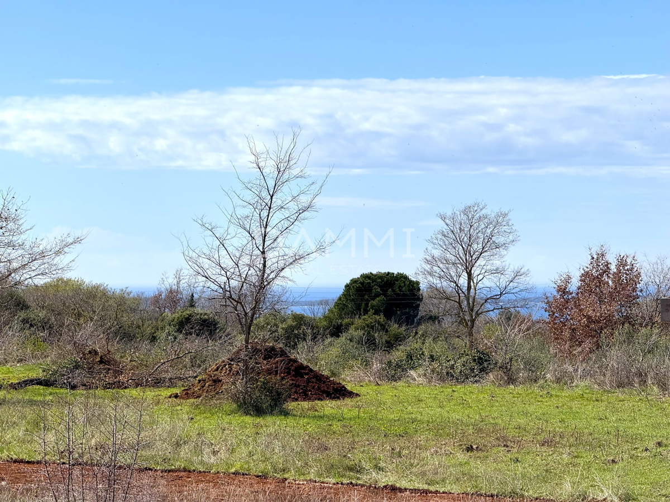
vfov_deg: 12.3
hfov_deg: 16.4
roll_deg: -0.1
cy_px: 251
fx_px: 2323
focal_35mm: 120
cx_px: 335
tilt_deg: +0.0
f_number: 2.8
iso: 50
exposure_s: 1/2439
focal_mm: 15.66
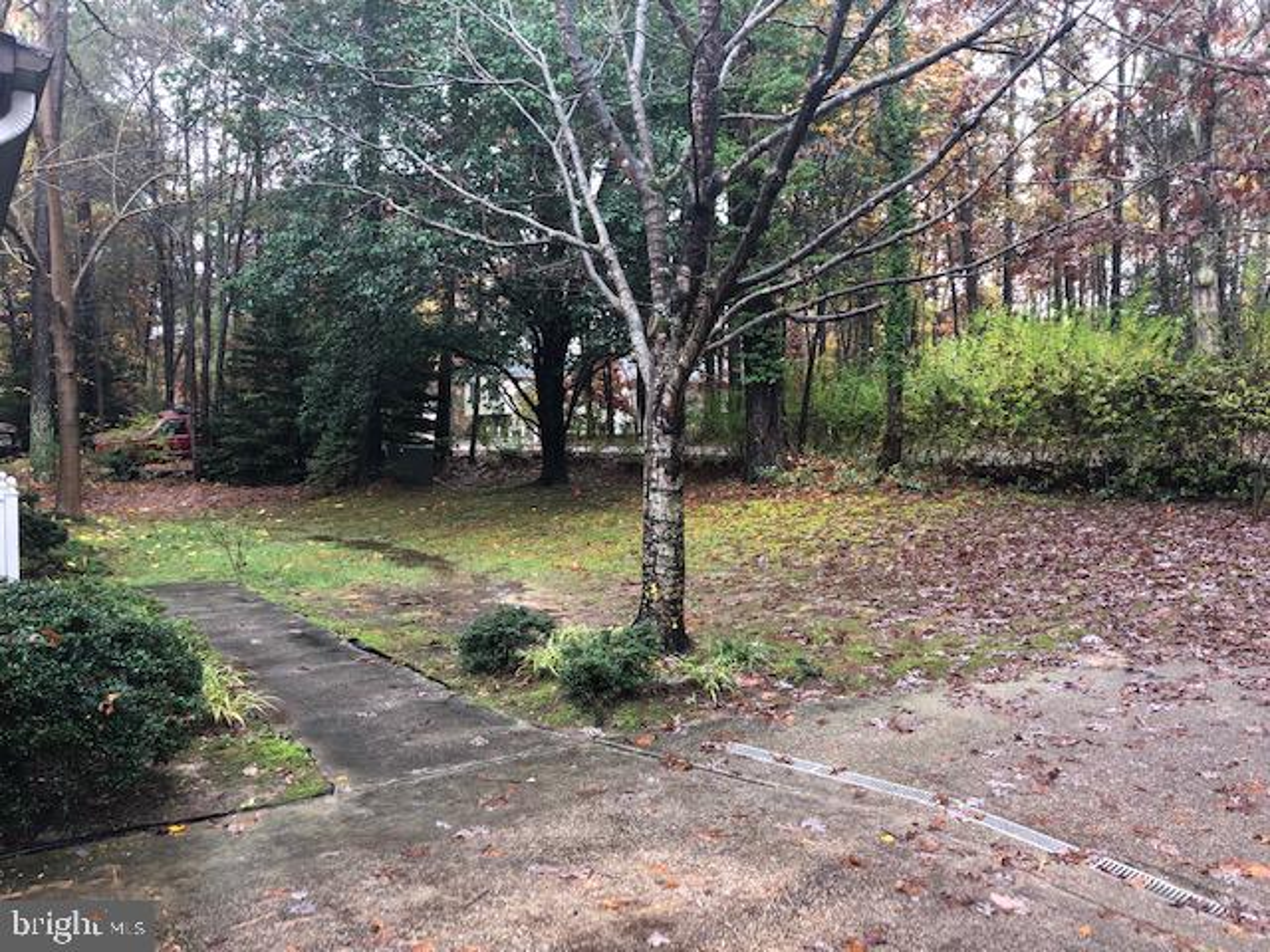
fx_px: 1027
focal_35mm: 28
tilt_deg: -0.6
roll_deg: +0.2
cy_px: 476
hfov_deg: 63.4
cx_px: 635
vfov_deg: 49.7
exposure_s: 1/120
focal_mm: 3.99
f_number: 1.8
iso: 64
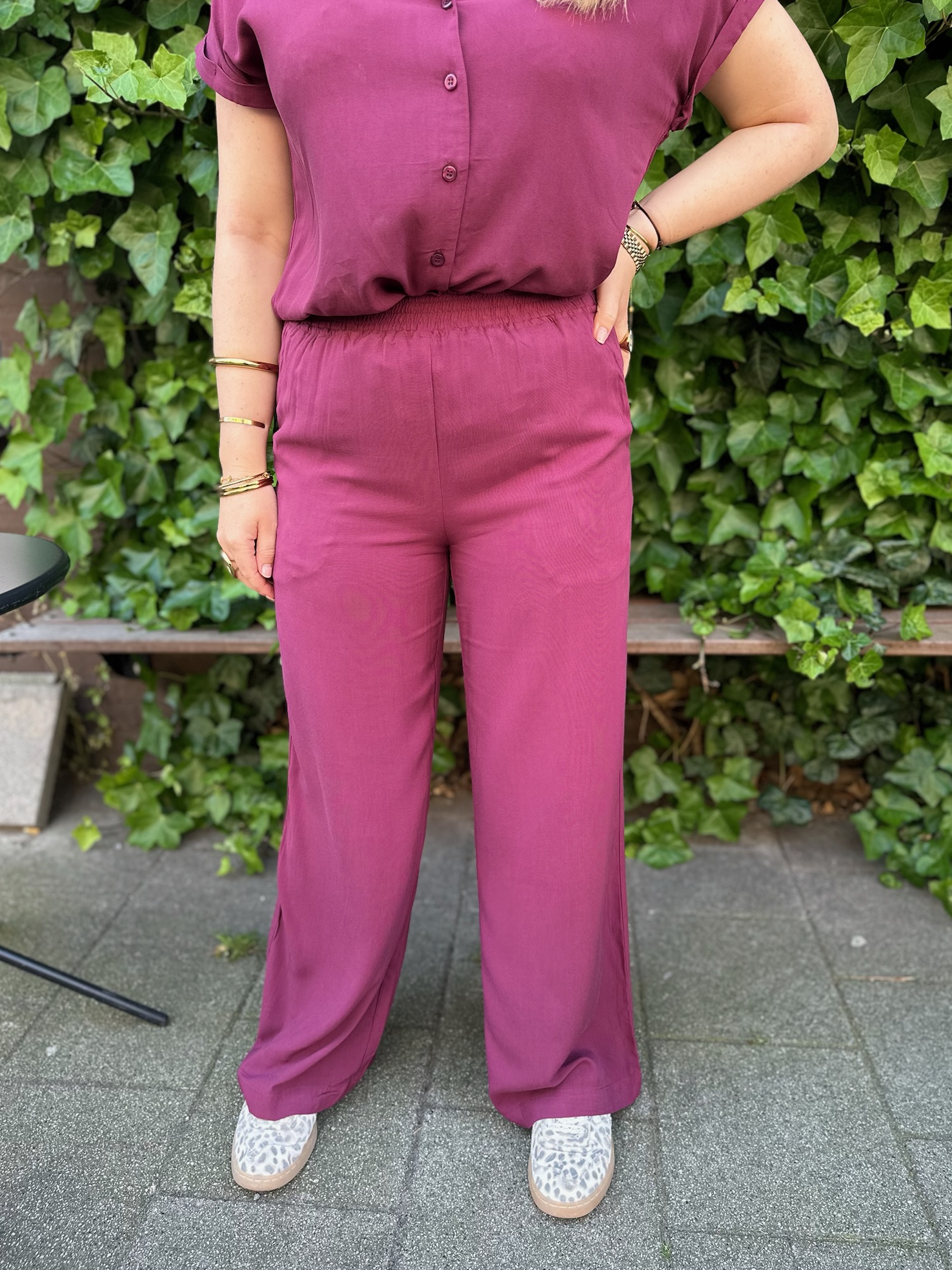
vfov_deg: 69.4
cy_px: 629
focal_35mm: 25
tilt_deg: -16.6
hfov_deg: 54.9
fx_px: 917
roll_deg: +1.1
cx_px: 472
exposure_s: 1/121
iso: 80
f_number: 1.78
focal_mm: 6.86
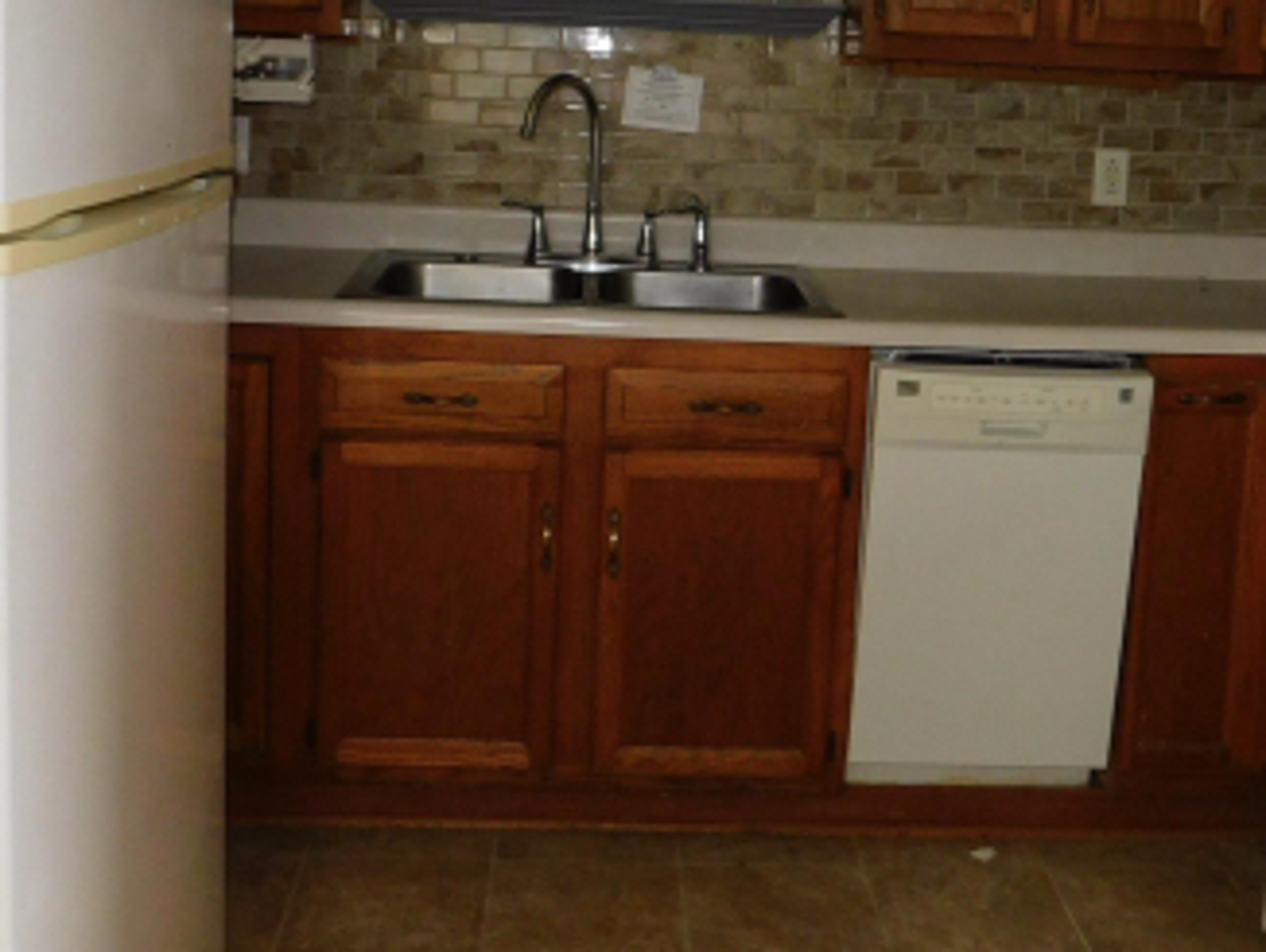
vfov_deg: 30.3
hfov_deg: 40.4
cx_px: 666
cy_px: 214
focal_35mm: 47
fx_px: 1720
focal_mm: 4
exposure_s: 1/30
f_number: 3
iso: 200
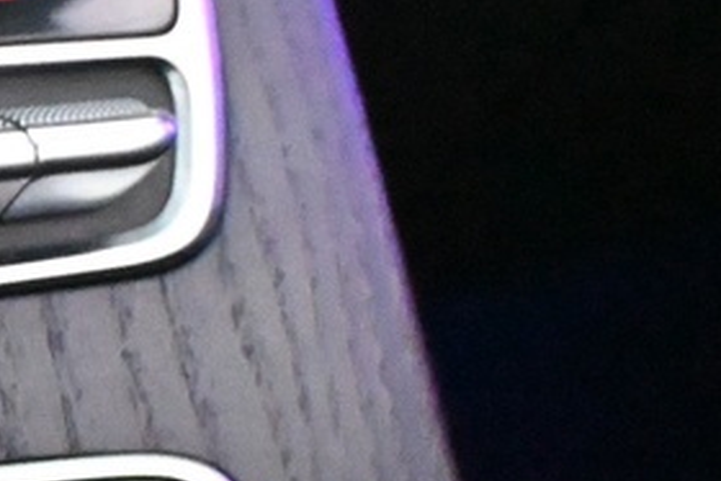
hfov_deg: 6.2
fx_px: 6252
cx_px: -1308
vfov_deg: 4.4
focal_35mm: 312
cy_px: 334
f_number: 5.3
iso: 12800
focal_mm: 36
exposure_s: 1/60
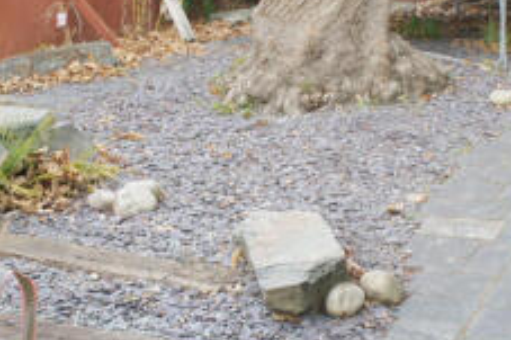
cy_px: 189
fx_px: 1106
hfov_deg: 26.0
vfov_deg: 17.5
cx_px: 268
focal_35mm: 78
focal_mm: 18
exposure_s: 1/80
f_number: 4.5
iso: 200
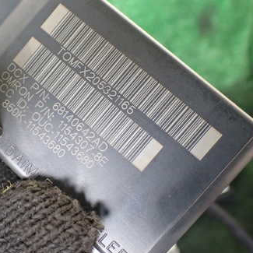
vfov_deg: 34.7
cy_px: 119
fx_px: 405
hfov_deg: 33.8
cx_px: 57
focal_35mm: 49
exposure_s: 1/125
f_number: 2.3
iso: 400
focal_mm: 5.4
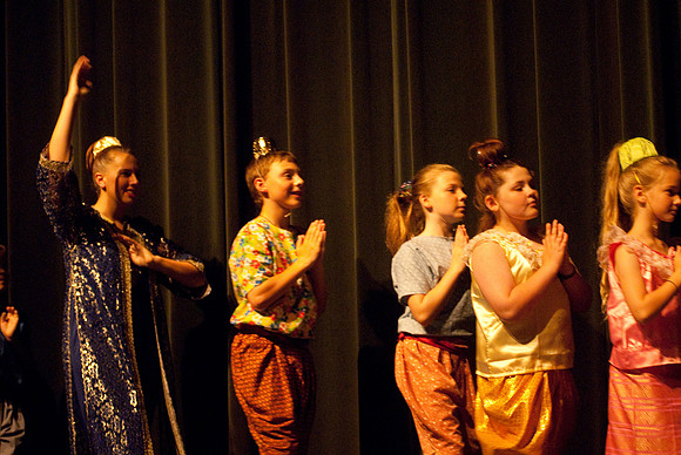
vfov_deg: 11.4
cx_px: 340
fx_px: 2272
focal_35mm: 120
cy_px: 228
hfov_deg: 17.0
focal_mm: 80
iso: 1000
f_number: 2.8
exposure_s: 1/50
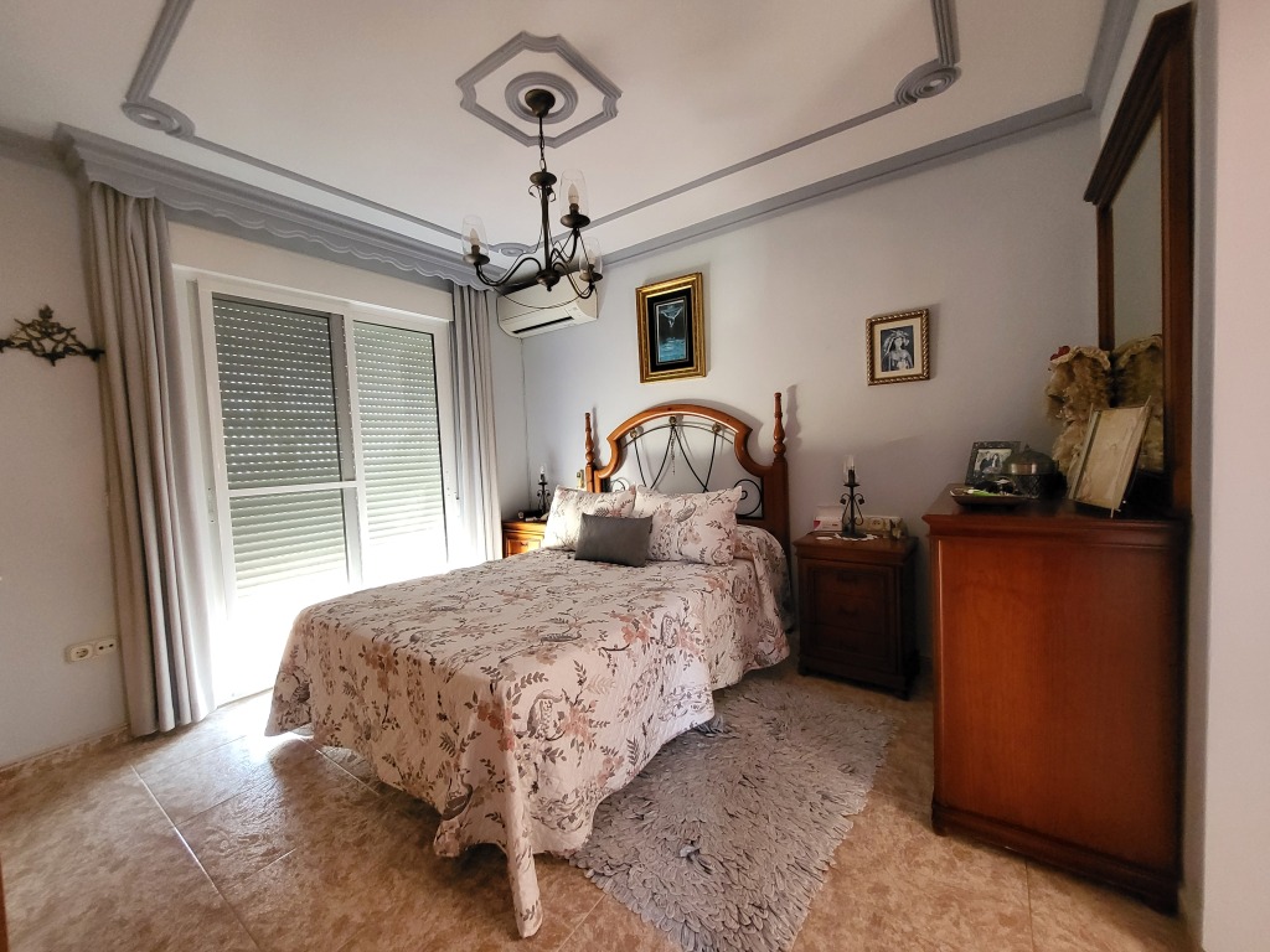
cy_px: 476
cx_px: 635
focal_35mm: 13
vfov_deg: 89.9
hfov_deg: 106.2
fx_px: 477
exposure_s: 1/33
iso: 640
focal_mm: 1.74
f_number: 2.2
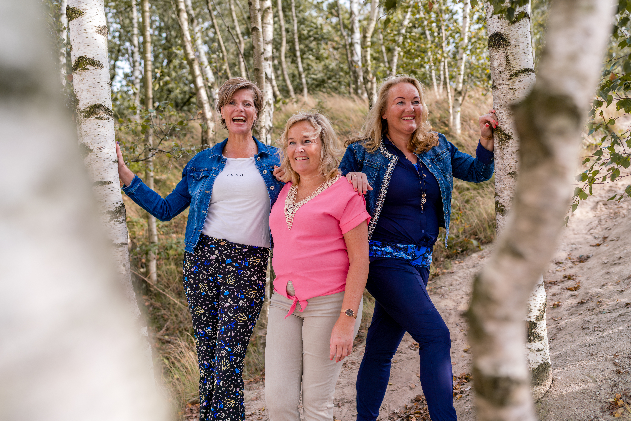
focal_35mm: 35
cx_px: 316
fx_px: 614
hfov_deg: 54.4
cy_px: 210
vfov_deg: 37.9
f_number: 2.5
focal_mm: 35
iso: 320
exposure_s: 1/2000
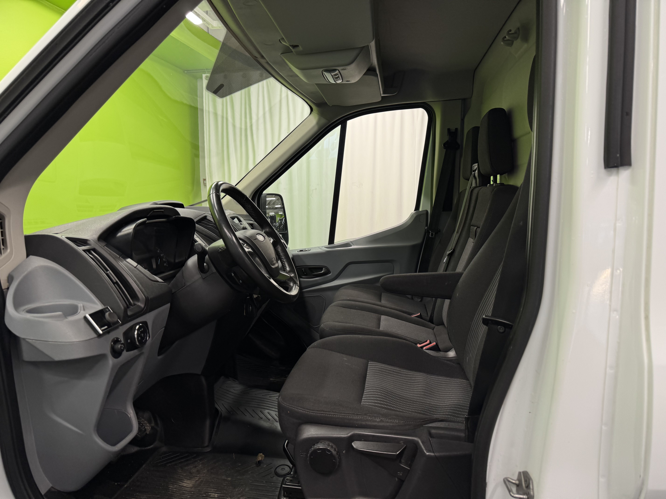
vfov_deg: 56.8
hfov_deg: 71.6
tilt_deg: -6.2
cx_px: 333
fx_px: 462
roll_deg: +1.2
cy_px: 250
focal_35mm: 24
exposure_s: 1/100
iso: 80
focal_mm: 6.76
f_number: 1.78
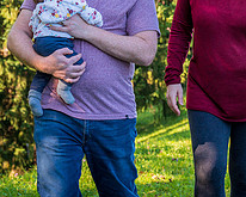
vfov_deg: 9.8
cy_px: 0
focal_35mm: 156
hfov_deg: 12.3
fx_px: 1136
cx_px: 192
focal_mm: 59
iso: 200
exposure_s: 1/400
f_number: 5
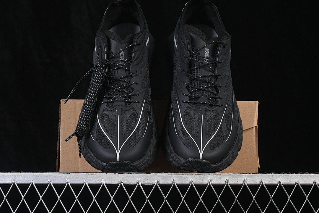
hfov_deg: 27.0
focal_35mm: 75
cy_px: 106
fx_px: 665
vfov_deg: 18.2
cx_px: 160
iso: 160
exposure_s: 1/60
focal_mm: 50
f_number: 6.3
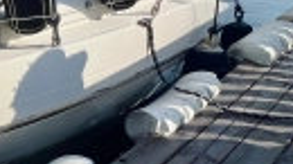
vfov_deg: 19.9
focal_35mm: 60
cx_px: -270
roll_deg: -0.8
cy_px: 51
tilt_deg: -21.0
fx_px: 466
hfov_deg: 20.3
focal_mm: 1.57
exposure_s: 1/3425
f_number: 1.8
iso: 32
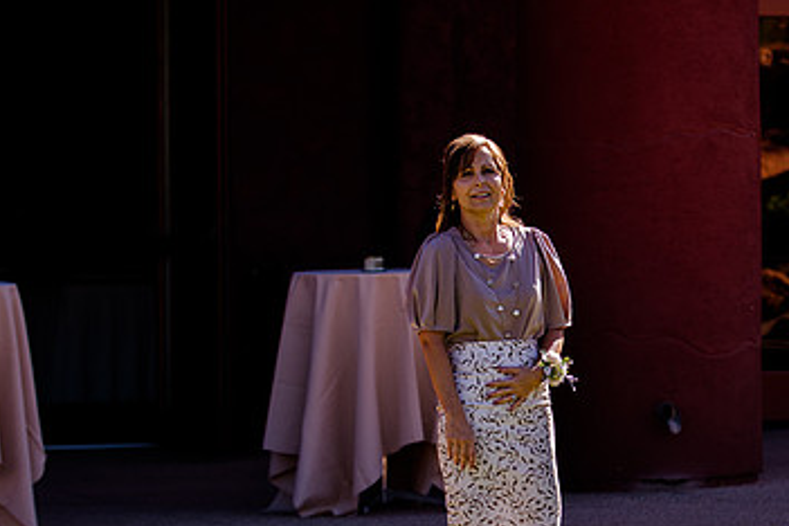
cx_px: 574
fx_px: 5106
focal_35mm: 233
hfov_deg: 8.8
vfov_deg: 5.9
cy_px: 320
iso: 200
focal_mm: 95
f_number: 2.8
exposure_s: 1/800
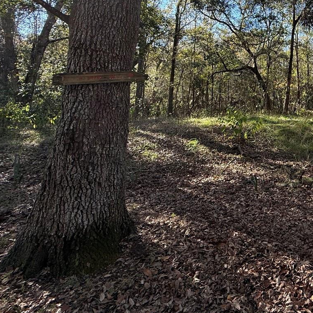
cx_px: 287
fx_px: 266
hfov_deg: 52.8
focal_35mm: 26
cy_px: 71
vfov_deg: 57.3
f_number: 2.2
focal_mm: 2.22
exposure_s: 1/267
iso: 64
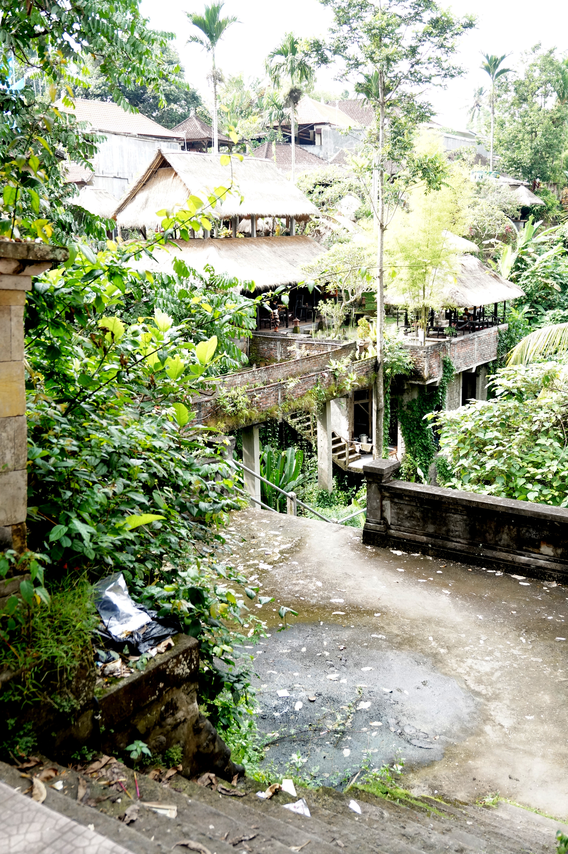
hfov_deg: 36.8
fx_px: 854
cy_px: 427
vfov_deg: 53.2
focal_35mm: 36
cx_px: 284
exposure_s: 1/320
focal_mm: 24
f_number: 4.5
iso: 800
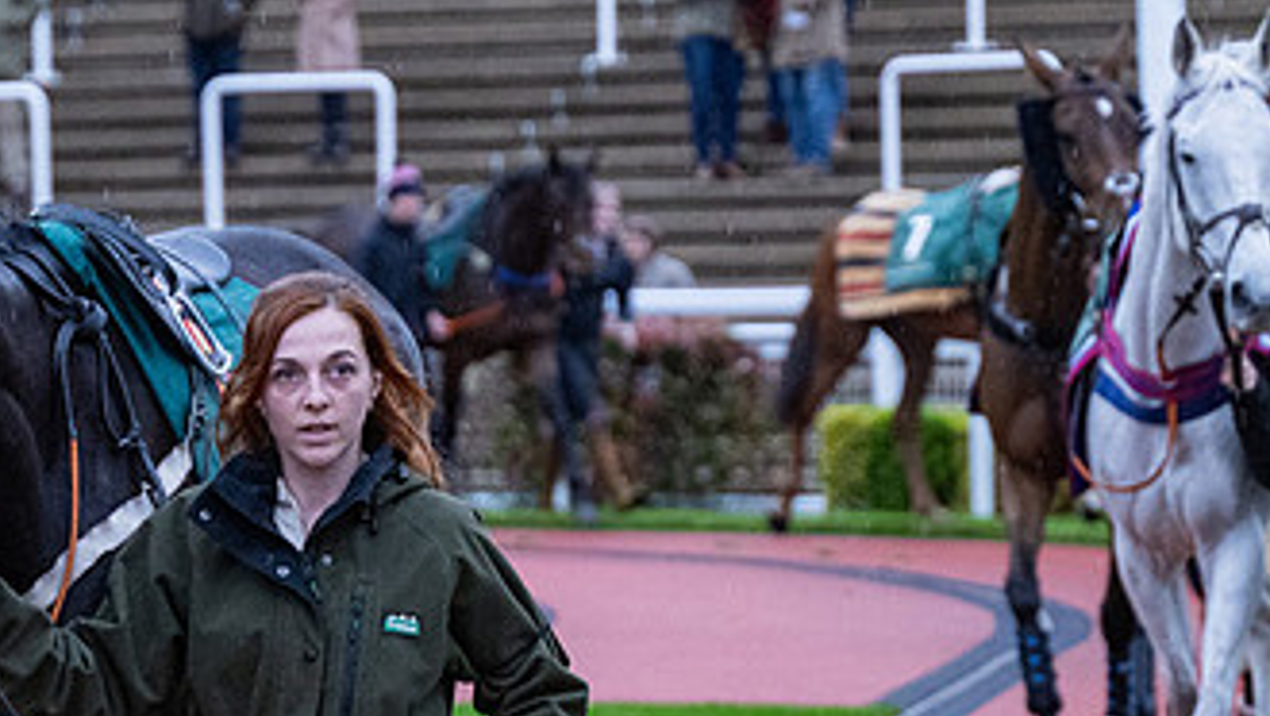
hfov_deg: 8.7
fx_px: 8356
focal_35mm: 248
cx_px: 319
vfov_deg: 4.9
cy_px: 759
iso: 3200
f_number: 4
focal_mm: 98
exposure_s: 1/500
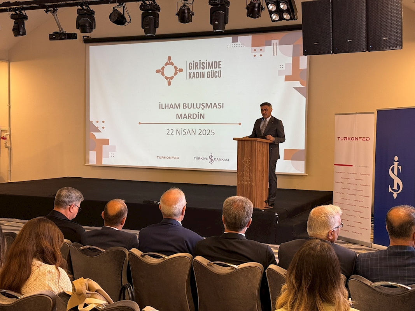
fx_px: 575
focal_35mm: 48
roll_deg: -1.0
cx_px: 208
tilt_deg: -2.4
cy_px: 156
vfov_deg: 30.3
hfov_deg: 39.7
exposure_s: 1/60
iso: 80
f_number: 1.78
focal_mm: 6.76
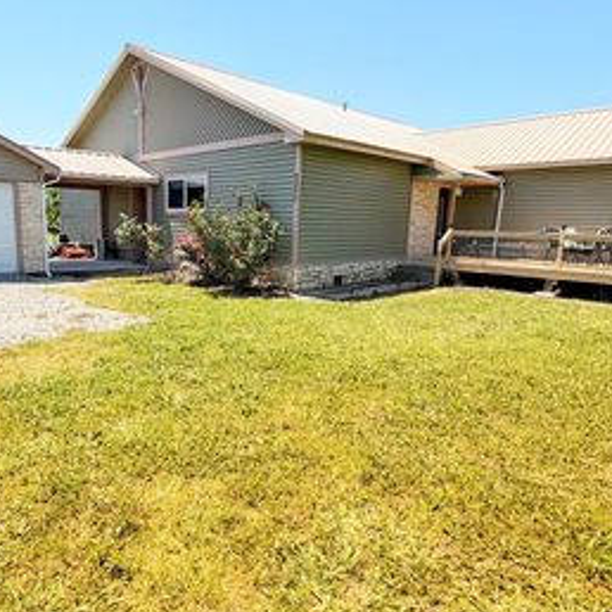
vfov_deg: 65.0
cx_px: 218
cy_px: 307
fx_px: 480
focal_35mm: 24
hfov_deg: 63.8
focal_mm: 2.22
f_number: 2.2
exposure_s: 1/770
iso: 25
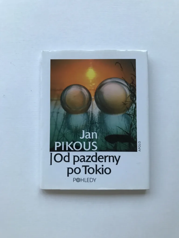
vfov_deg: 63.4
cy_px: 119
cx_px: 90
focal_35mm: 28
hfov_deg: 49.7
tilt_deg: -86.9
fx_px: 193
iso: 64
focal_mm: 3.99
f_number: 1.8
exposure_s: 1/17
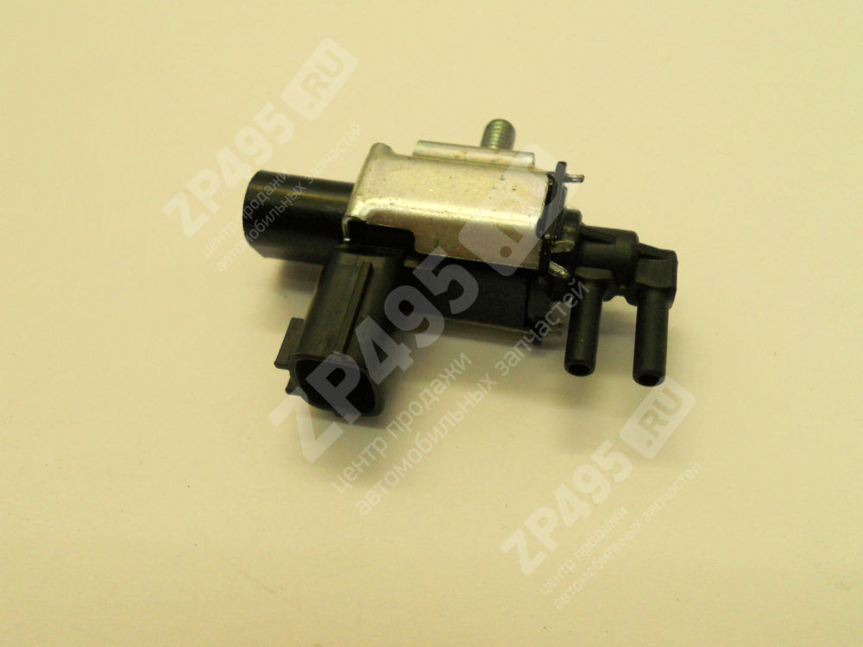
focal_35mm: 32
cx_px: 432
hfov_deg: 56.8
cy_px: 324
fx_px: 798
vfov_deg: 44.2
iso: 400
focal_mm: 5.8
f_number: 3.5
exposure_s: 1/125
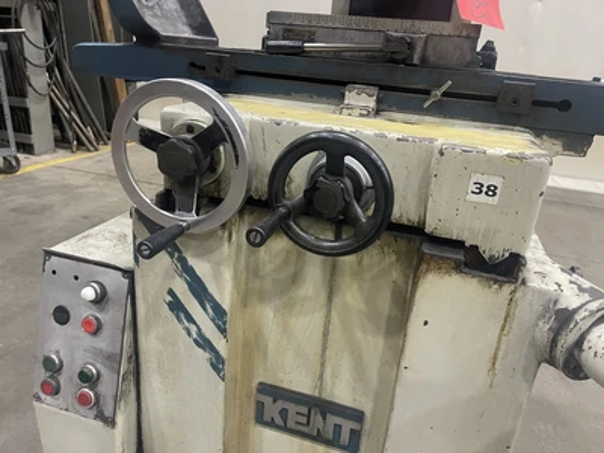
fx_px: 436
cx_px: 302
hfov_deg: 69.4
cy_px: 226
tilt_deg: -19.8
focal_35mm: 25
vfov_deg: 54.9
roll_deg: -4.7
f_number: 1.6
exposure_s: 1/60
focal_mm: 5.1
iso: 500
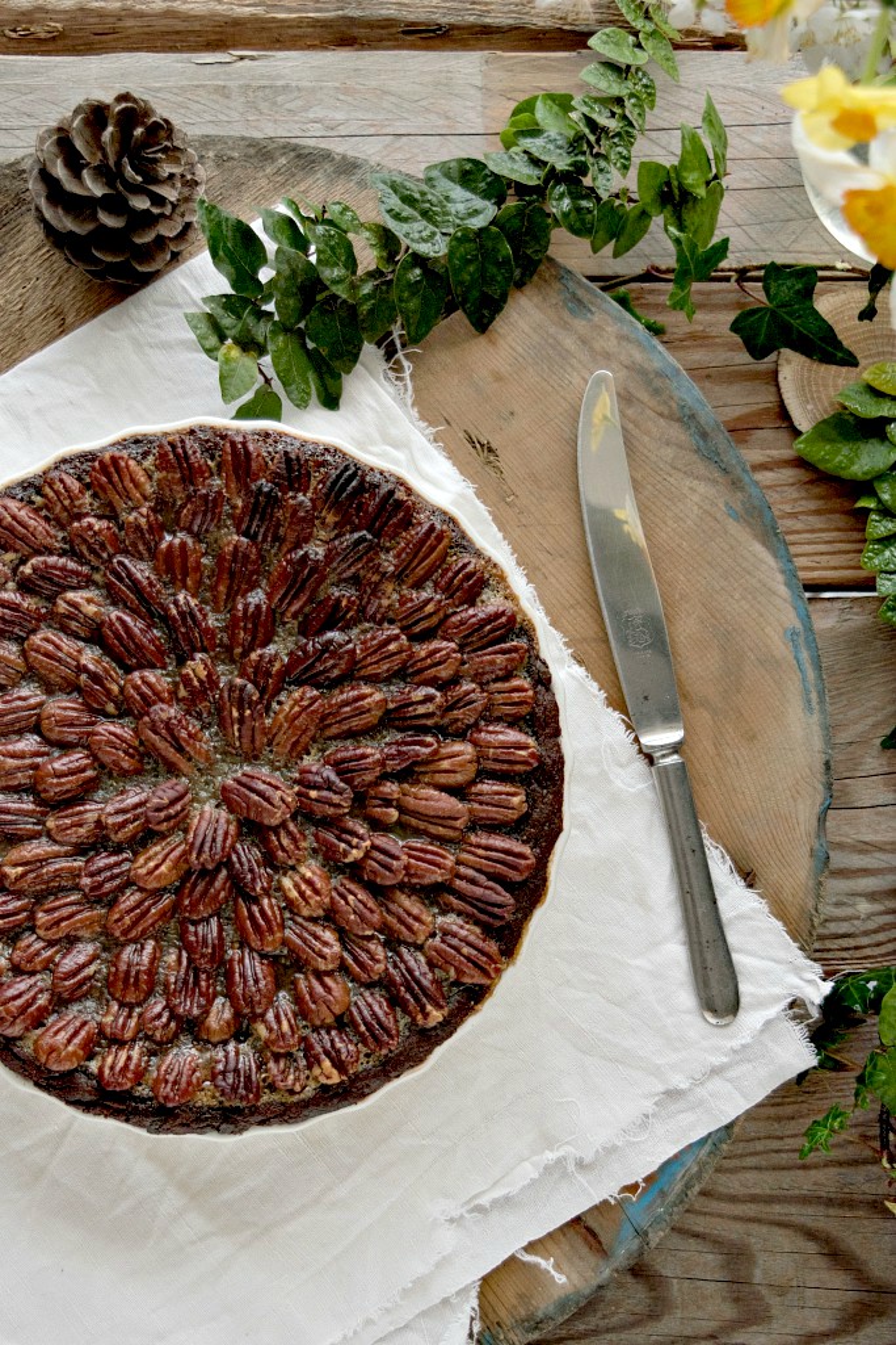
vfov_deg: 38.9
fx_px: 1903
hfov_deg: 26.5
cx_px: 448
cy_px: 672
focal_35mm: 51
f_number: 4.5
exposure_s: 1/100
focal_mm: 34
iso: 200
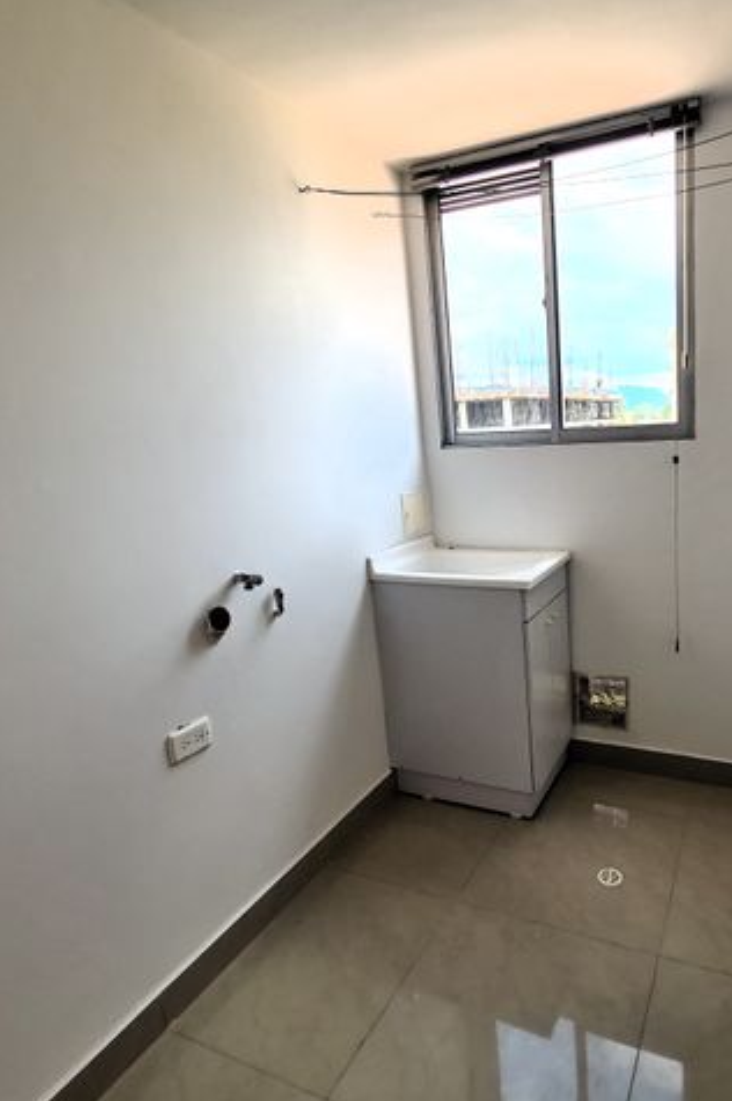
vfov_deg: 86.9
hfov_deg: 62.3
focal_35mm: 19
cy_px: 535
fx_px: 580
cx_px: 508
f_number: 2.2
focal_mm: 2.2
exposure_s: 1/342
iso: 50
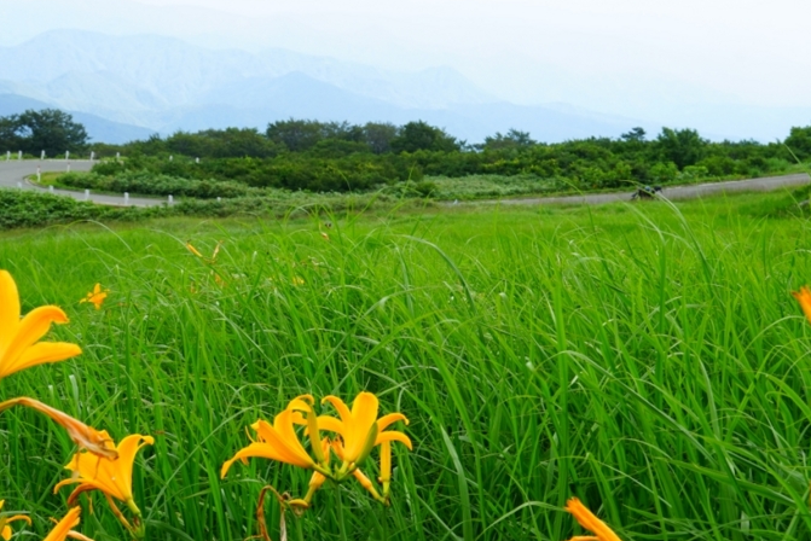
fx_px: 1397
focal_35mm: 62
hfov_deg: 32.3
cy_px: 283
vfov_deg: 21.9
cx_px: 351
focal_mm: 35
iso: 100
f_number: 13
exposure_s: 1/30
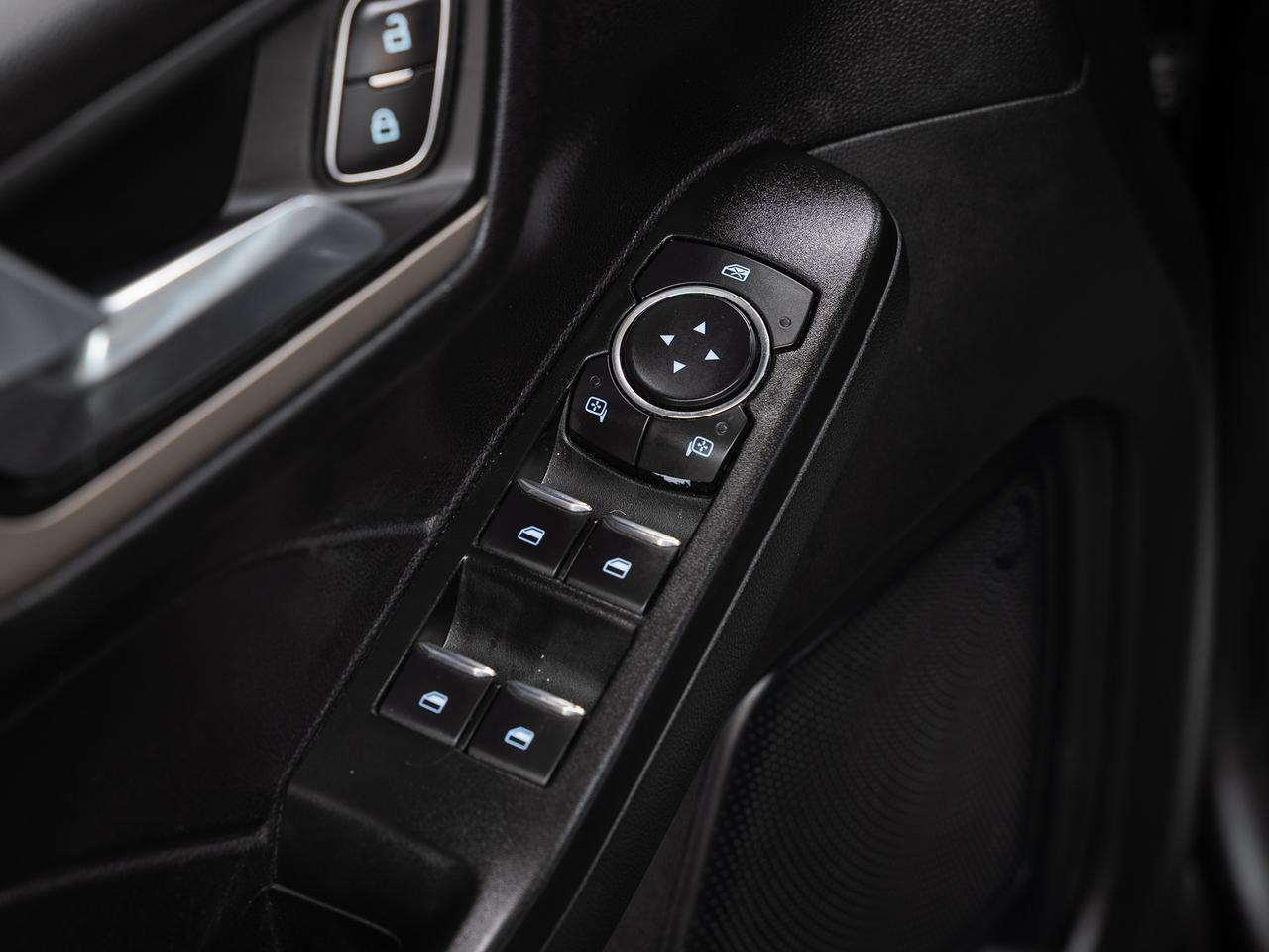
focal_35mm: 84
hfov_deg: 23.3
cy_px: 474
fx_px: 3080
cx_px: 609
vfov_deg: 17.6
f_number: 5.6
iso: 100
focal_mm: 70
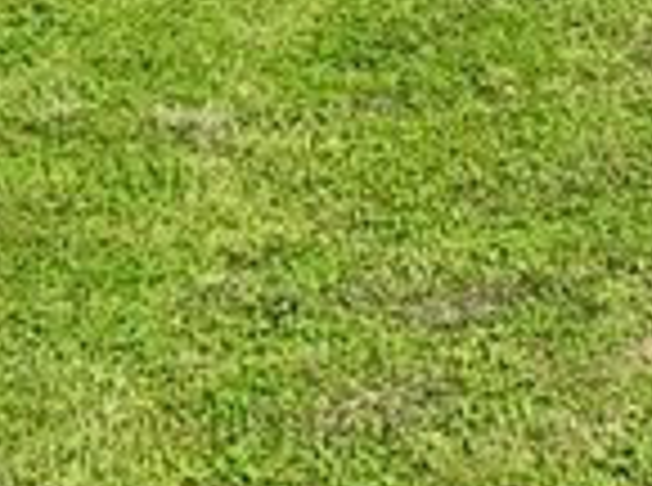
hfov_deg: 11.6
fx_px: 3194
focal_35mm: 170
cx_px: 463
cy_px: -673
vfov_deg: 8.0
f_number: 2.8
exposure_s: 1/240
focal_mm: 12.3
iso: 100
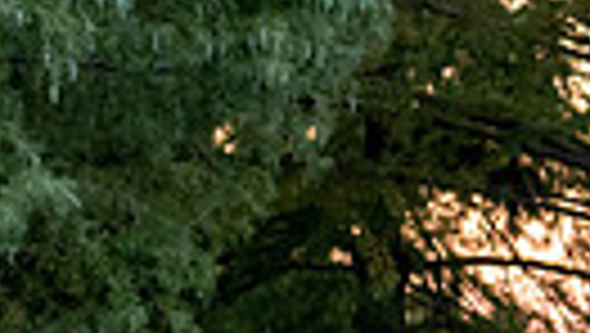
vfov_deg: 3.8
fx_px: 4980
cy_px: 654
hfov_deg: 6.6
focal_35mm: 318
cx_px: -555
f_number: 2.2
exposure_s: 1/1000
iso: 1600
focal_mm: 50
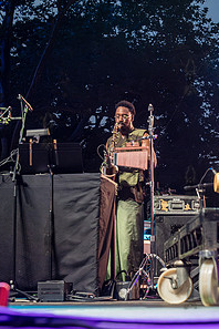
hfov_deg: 16.1
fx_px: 766
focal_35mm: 84
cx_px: 189
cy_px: 183
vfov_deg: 24.2
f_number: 3.5
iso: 5000
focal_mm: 43
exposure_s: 1/250
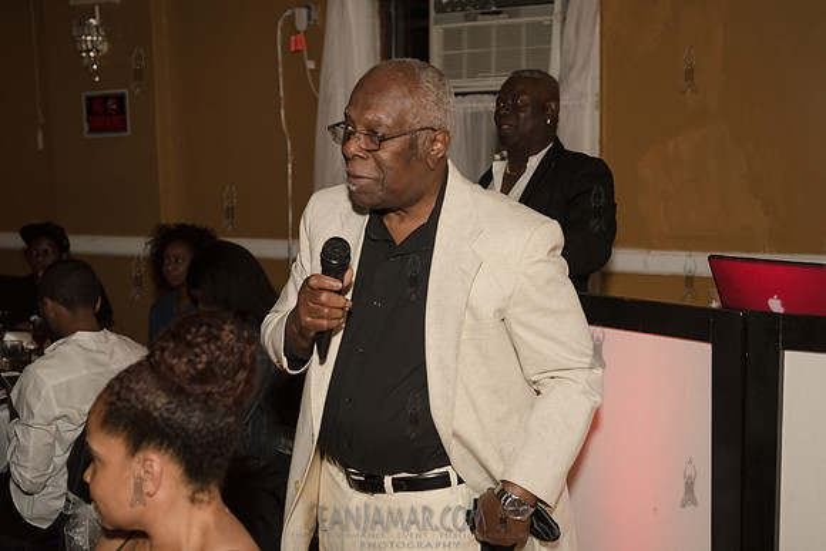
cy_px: 276
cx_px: 413
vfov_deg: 28.1
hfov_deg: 41.1
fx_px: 1102
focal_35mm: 48
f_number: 3.5
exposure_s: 1/320
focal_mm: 48
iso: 2000
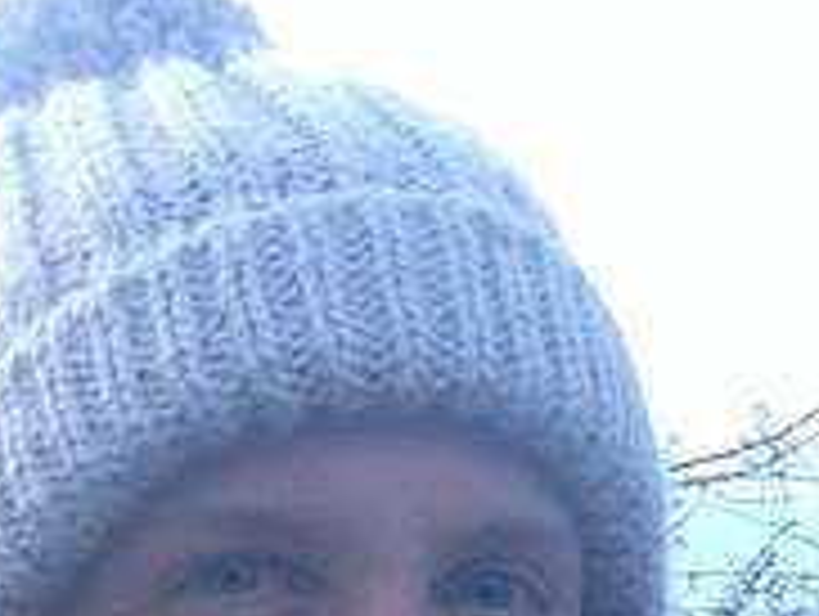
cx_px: 724
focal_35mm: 87
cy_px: 571
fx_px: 2061
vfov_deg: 16.7
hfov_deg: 22.0
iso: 125
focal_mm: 2.15
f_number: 2.4
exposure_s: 1/30
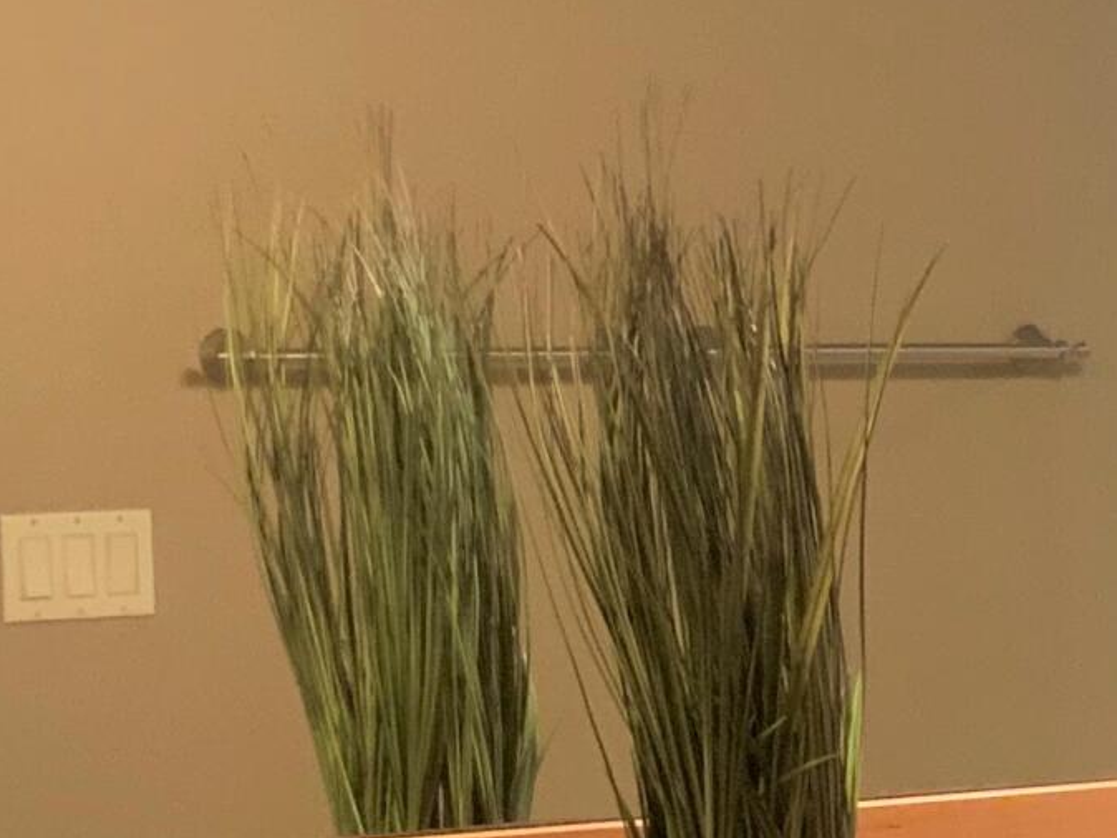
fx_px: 4164
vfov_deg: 11.3
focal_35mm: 129
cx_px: 1129
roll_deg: +0.5
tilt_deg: -8.2
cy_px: 903
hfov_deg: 15.0
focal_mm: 3
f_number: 1.8
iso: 160
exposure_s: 1/60
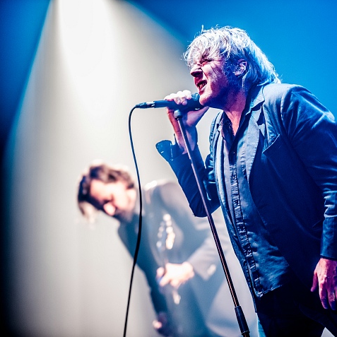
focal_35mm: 231
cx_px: 254
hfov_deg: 7.6
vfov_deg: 7.6
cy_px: 168
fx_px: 2544
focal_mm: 180
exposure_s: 1/100
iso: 1600
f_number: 2.8
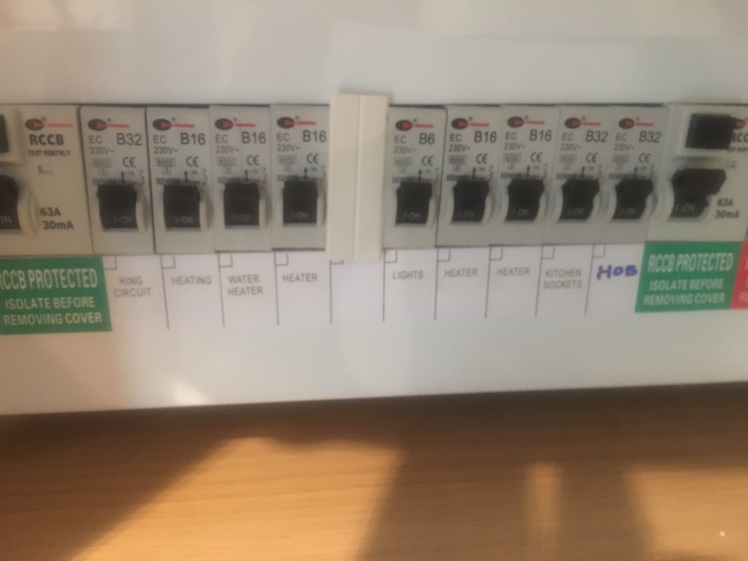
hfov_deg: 61.7
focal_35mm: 29
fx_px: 627
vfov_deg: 48.2
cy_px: 280
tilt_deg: -19.9
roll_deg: -0.1
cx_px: 374
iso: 125
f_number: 2.2
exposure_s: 1/4
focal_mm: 4.15
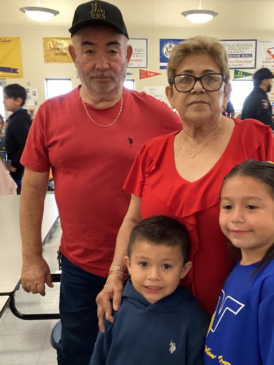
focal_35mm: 39
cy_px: 222
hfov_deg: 36.7
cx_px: 159
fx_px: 412
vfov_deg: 47.5
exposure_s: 1/33
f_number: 2.4
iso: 320
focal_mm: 3.3
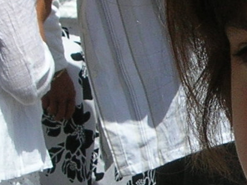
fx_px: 1441
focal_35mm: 202
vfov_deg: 7.3
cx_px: 311
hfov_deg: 9.6
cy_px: 174
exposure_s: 1/435
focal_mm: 5.8
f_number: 5.6
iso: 50
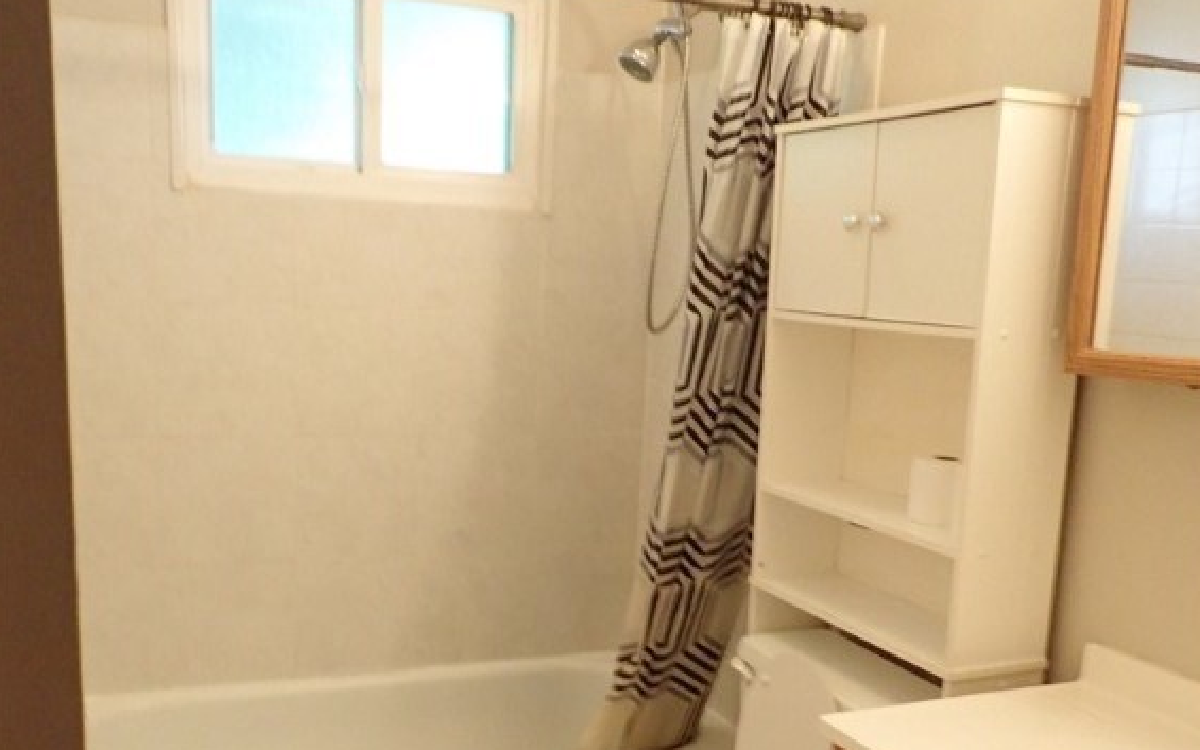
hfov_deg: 54.0
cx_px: 605
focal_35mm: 36
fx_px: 1177
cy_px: 523
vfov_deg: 34.9
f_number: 8
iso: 1000
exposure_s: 1/8
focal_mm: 4.5
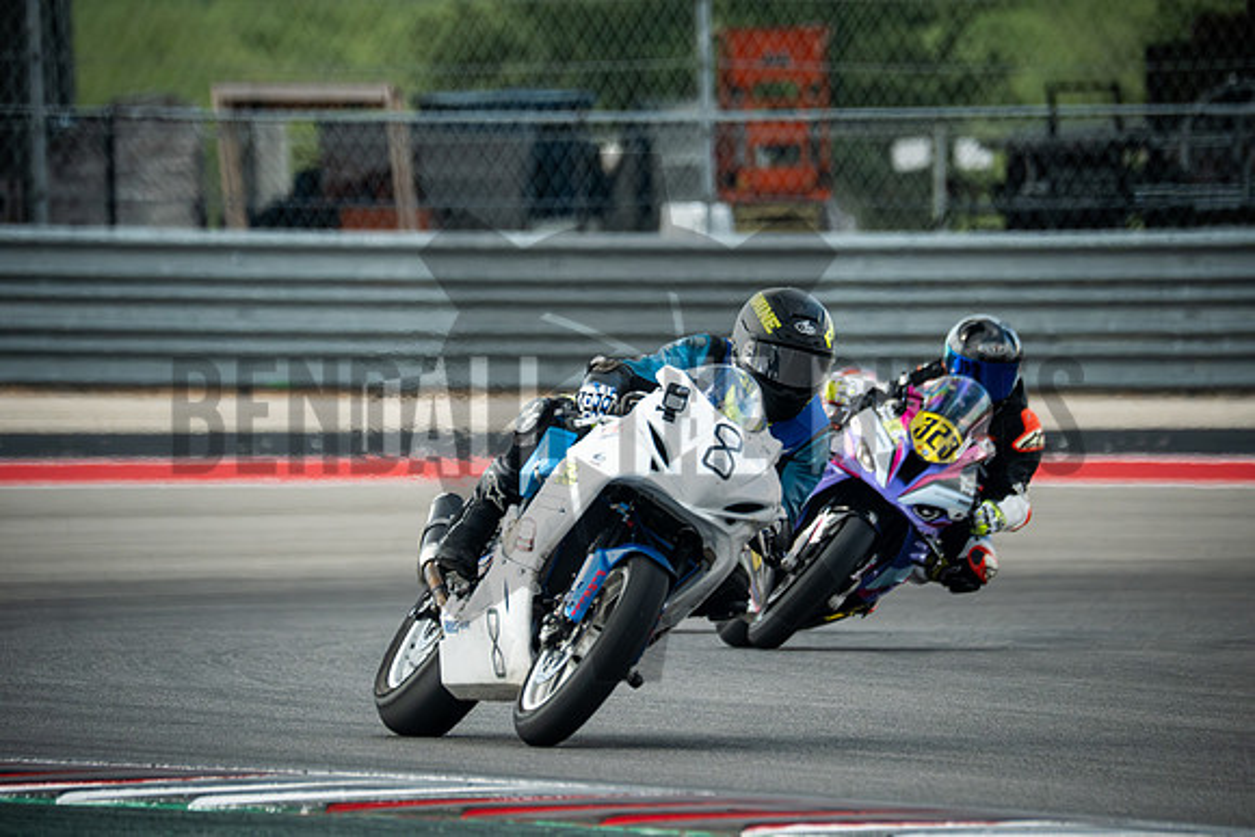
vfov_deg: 2.3
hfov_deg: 3.4
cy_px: 418
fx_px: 20921
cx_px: 628
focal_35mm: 600
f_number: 5.6
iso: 2500
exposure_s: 1/1600
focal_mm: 400
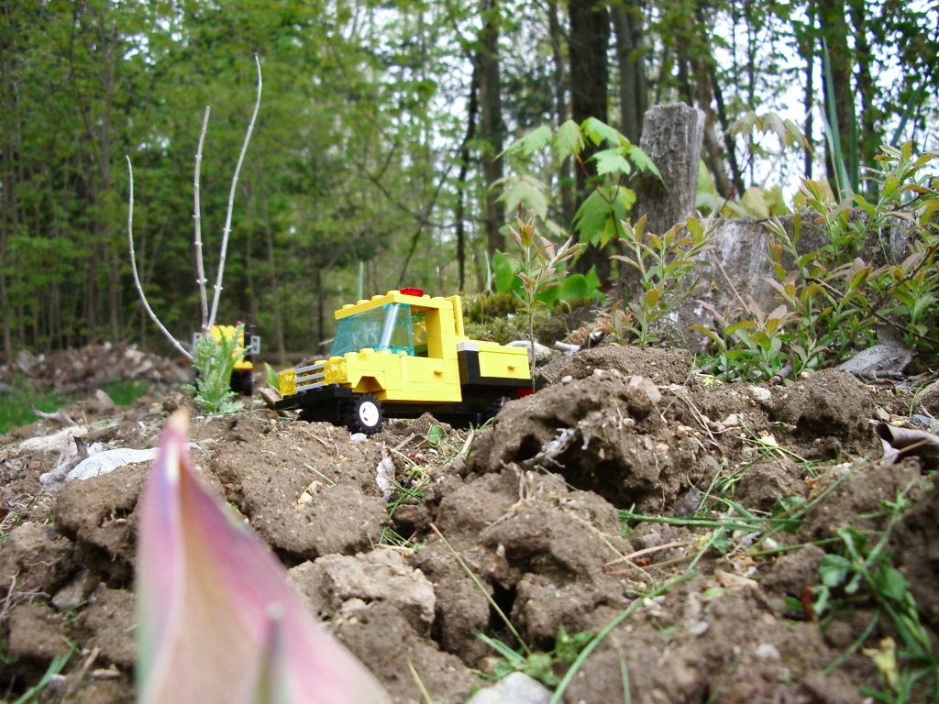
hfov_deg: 52.6
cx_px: 470
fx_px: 949
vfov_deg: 40.7
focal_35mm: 35
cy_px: 352
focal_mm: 5.8
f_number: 2.6
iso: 200
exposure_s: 1/60
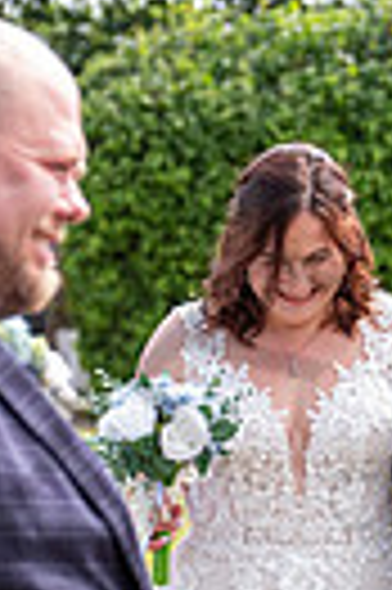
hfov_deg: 4.5
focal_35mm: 302
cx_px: 401
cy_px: 311
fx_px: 4945
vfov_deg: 6.8
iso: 200
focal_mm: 58.7
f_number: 3.2
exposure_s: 1/640
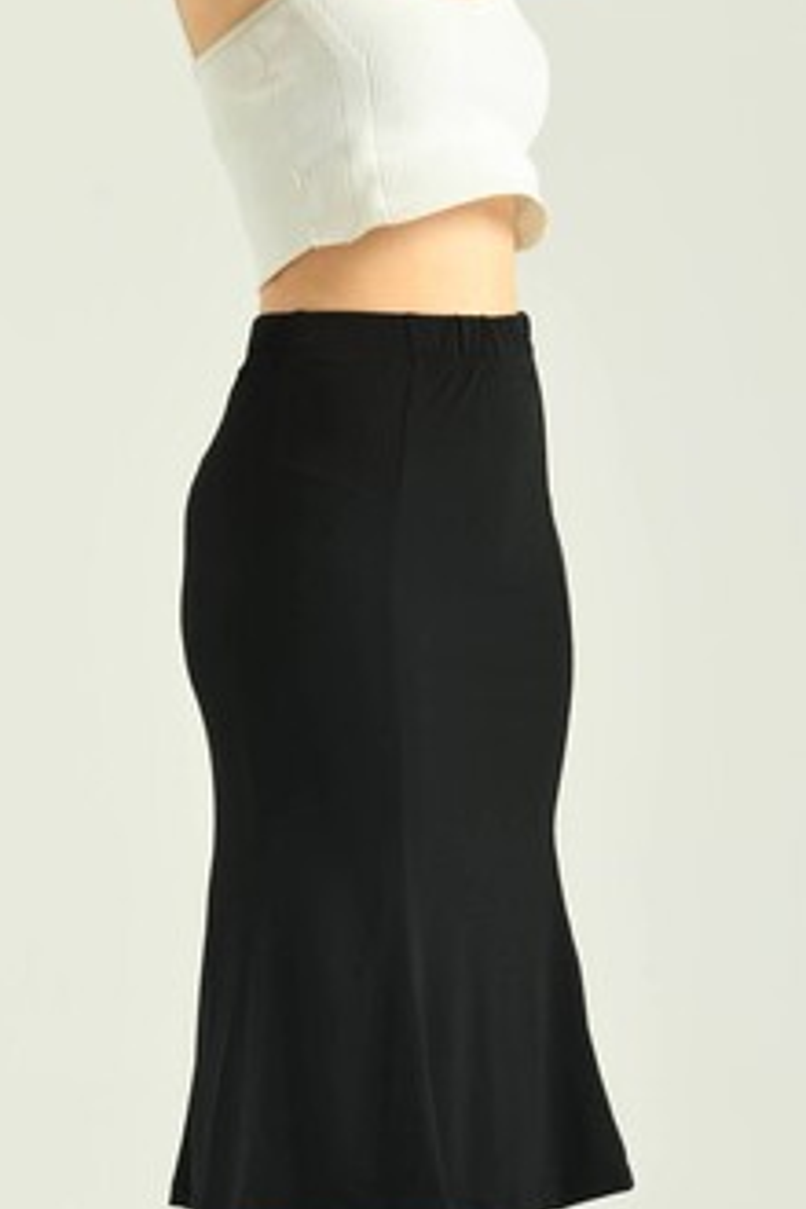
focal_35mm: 190
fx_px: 6380
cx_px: 421
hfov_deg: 7.2
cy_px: 890
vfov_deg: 10.8
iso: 125
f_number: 5.6
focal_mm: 116
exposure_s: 1/160
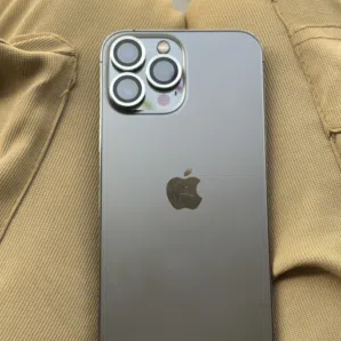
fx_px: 635
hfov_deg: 30.0
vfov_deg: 30.0
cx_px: 170
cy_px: 207
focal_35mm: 57
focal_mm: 6.86
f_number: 1.78
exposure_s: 1/503
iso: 80
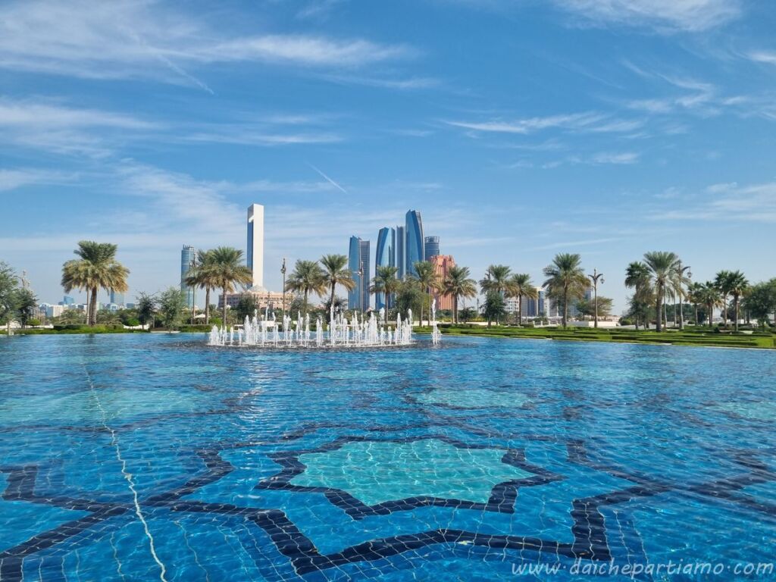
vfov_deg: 53.1
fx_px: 583
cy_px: 291
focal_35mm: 26
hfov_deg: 67.3
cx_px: 388
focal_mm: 5.4
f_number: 1.8
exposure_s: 1/3904
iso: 50
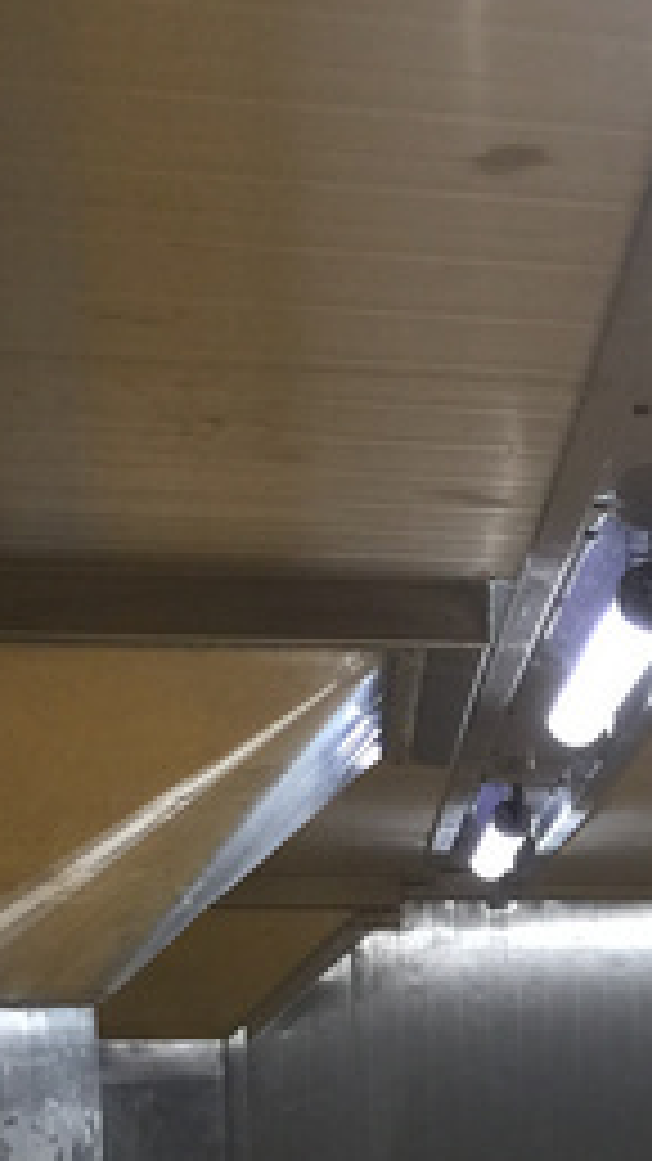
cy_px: 1202
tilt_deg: -3.6
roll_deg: +0.3
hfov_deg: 10.9
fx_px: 3014
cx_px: 1416
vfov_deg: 20.9
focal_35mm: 98
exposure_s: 1/33
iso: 50
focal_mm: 4.15
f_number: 2.2
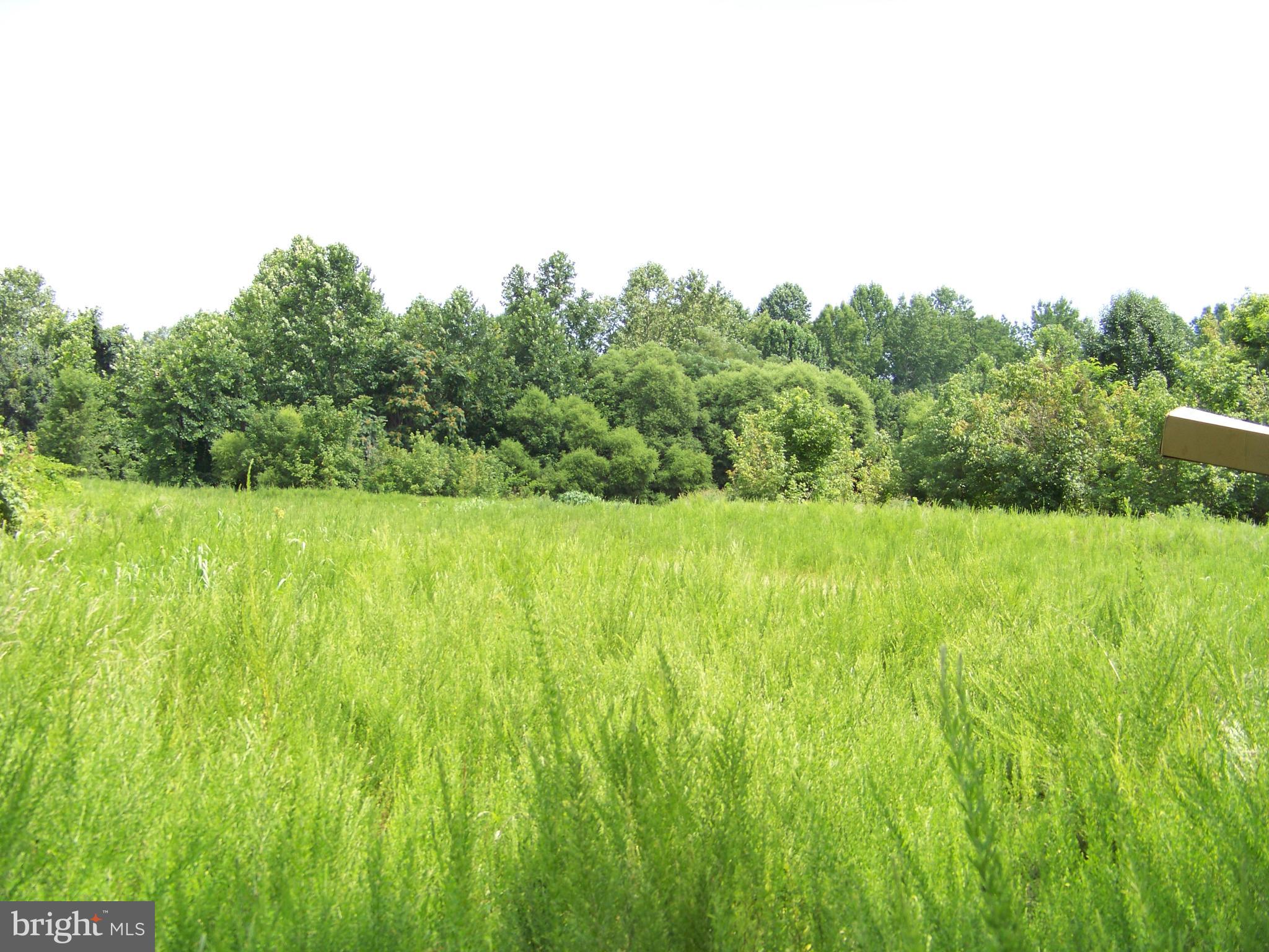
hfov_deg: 51.4
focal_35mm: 36
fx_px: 1320
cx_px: 634
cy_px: 476
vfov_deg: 39.7
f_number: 2.8
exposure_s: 1/400
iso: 68
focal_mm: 5.85
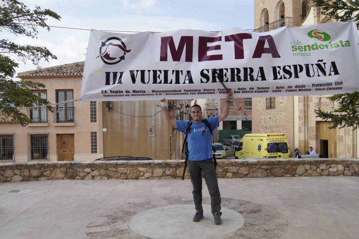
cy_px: 120
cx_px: 180
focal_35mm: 33
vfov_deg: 39.9
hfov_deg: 57.3
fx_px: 329
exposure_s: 1/800
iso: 200
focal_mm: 22
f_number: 5
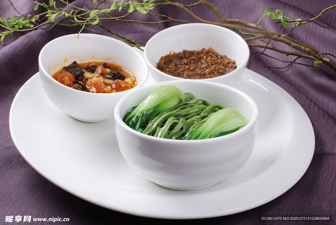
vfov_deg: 18.2
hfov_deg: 27.0
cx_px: 168
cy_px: 112
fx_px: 701
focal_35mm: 75
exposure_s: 1/160
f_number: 14
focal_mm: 50
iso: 100
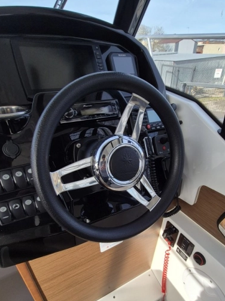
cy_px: 179
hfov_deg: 68.5
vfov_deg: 83.7
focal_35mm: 19
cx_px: 123
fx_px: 165
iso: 50
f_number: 2.2
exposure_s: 1/1136
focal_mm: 2.2
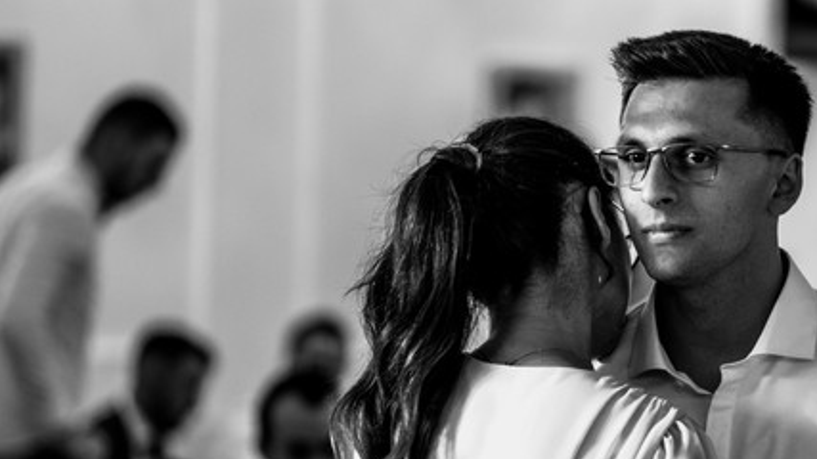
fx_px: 4354
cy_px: 282
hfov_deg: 10.7
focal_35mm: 201
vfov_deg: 6.0
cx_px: 582
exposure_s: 1/160
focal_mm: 85
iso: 1000
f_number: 1.8
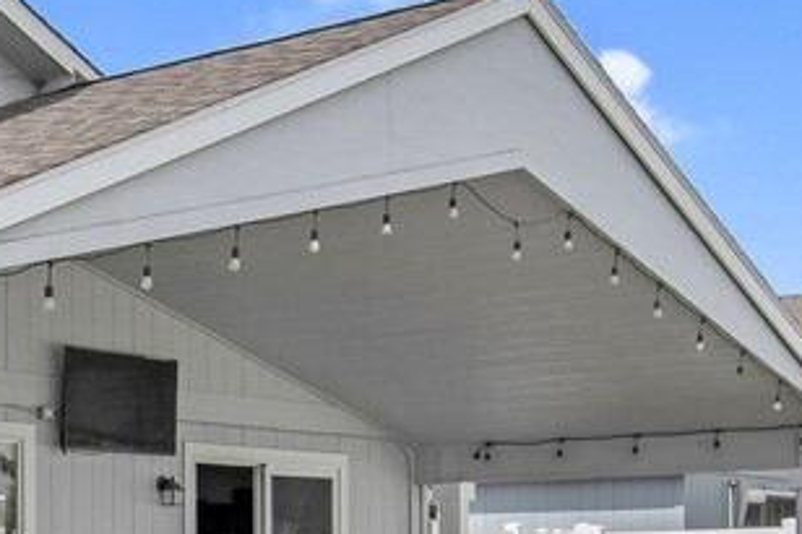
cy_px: 518
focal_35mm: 83
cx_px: 8
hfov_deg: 23.5
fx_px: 1848
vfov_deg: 16.1
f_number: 6.3
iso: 64
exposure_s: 1/500
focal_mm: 17
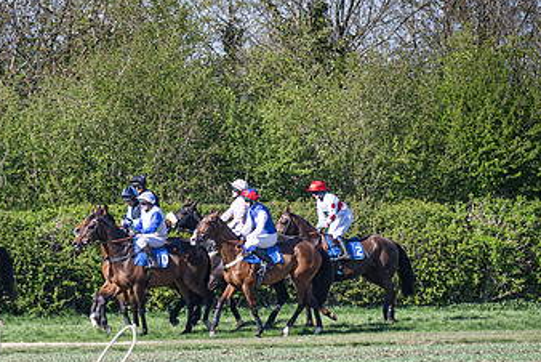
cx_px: 220
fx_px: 8904
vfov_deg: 2.3
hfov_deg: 3.5
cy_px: 246
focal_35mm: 592
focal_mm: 160
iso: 200
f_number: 4
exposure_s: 1/1600
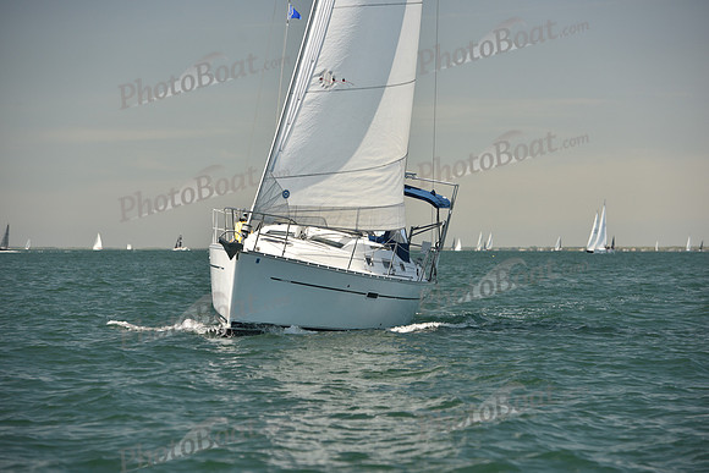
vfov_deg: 10.2
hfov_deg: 15.2
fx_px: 2659
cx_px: 354
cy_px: 236
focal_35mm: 135
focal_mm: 135
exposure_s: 1/800
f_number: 5
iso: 250
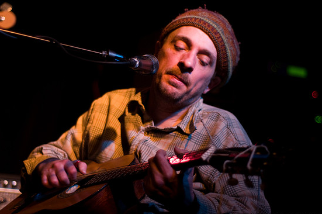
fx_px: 706
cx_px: 161
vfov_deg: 17.2
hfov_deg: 25.7
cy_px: 109
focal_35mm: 79
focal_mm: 50
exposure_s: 1/50
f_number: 1.8
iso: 1000
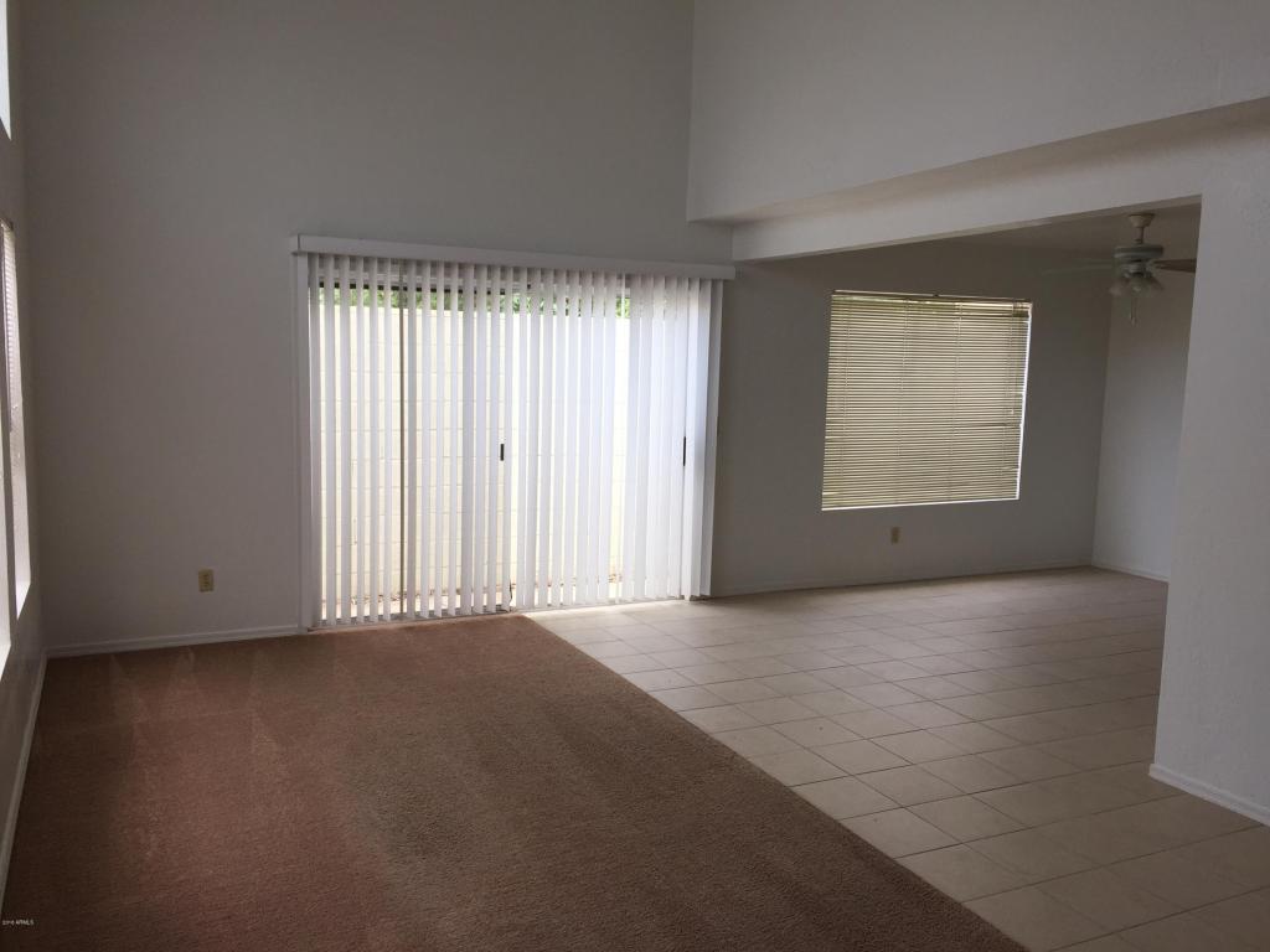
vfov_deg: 48.2
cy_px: 476
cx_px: 635
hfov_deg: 61.7
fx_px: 1064
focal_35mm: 29
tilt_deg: -6.5
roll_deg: -0.5
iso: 32
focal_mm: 4.15
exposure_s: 1/120
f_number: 2.2
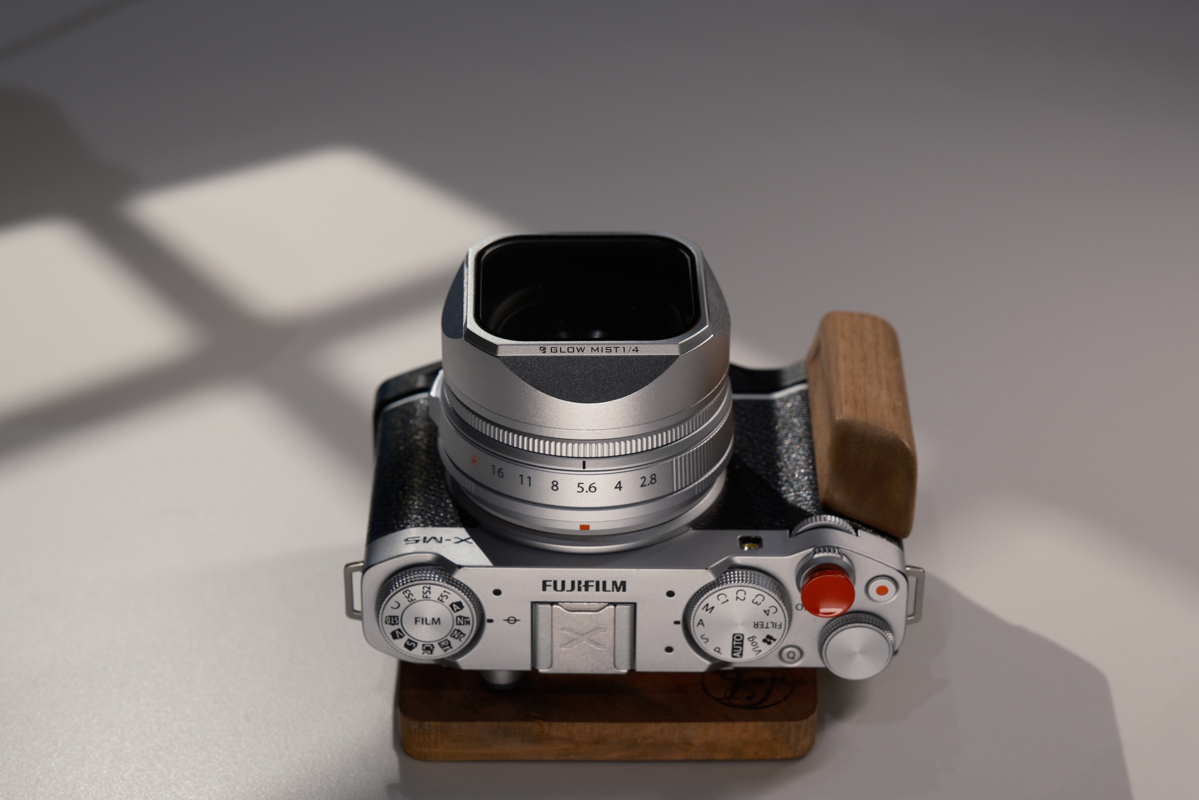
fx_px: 2798
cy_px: 400
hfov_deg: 24.2
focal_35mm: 84
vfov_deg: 16.3
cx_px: 600
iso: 500
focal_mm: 56
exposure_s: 1/80
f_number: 5.6
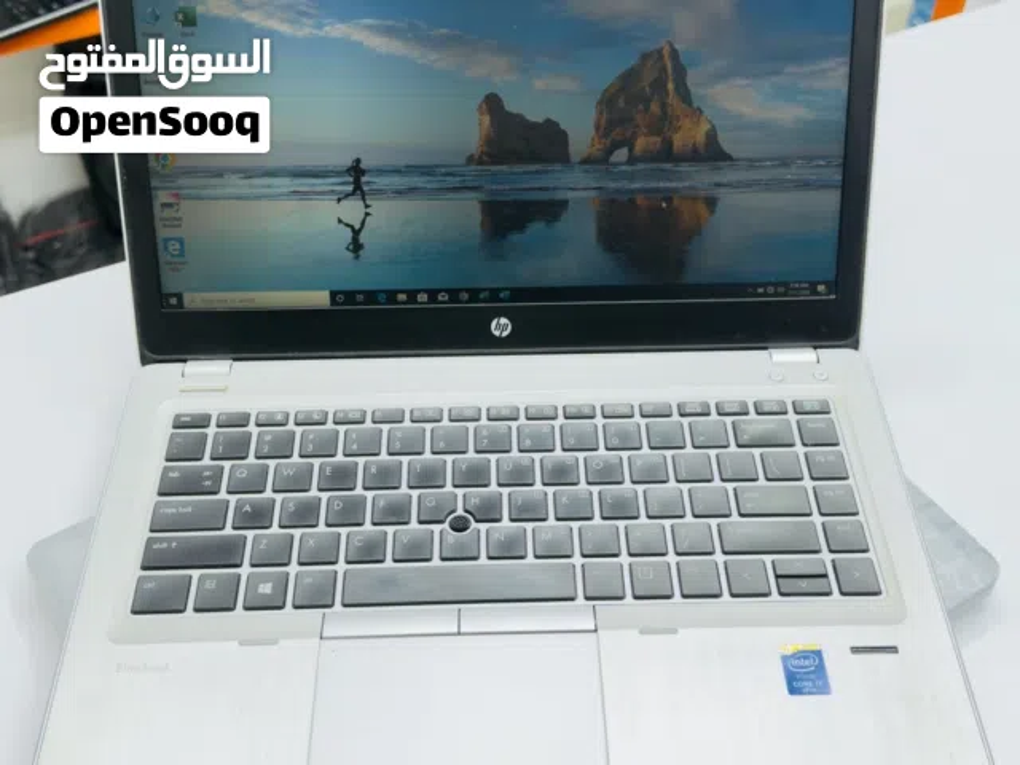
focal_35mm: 24
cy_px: 382
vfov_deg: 56.8
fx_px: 707
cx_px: 510
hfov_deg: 71.6
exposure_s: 1/151
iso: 50
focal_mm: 6.76
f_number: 1.78
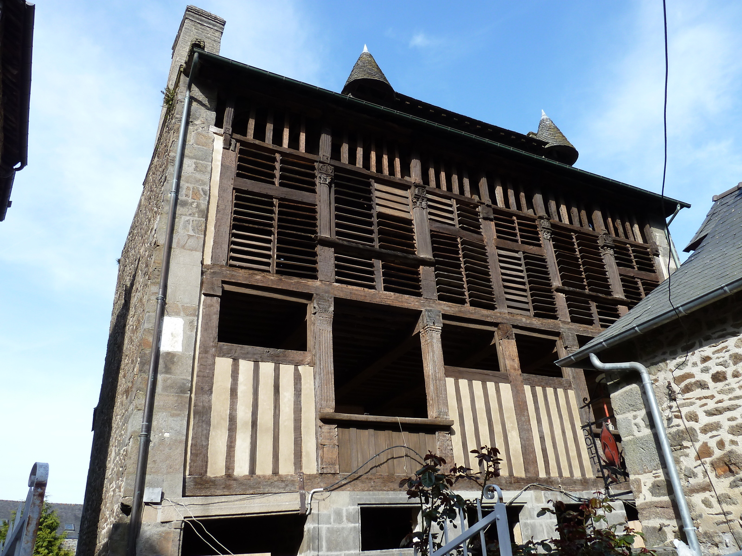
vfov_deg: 54.9
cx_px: 371
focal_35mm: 25
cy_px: 278
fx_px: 536
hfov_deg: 69.4
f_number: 4
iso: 80
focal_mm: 4.1
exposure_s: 1/250
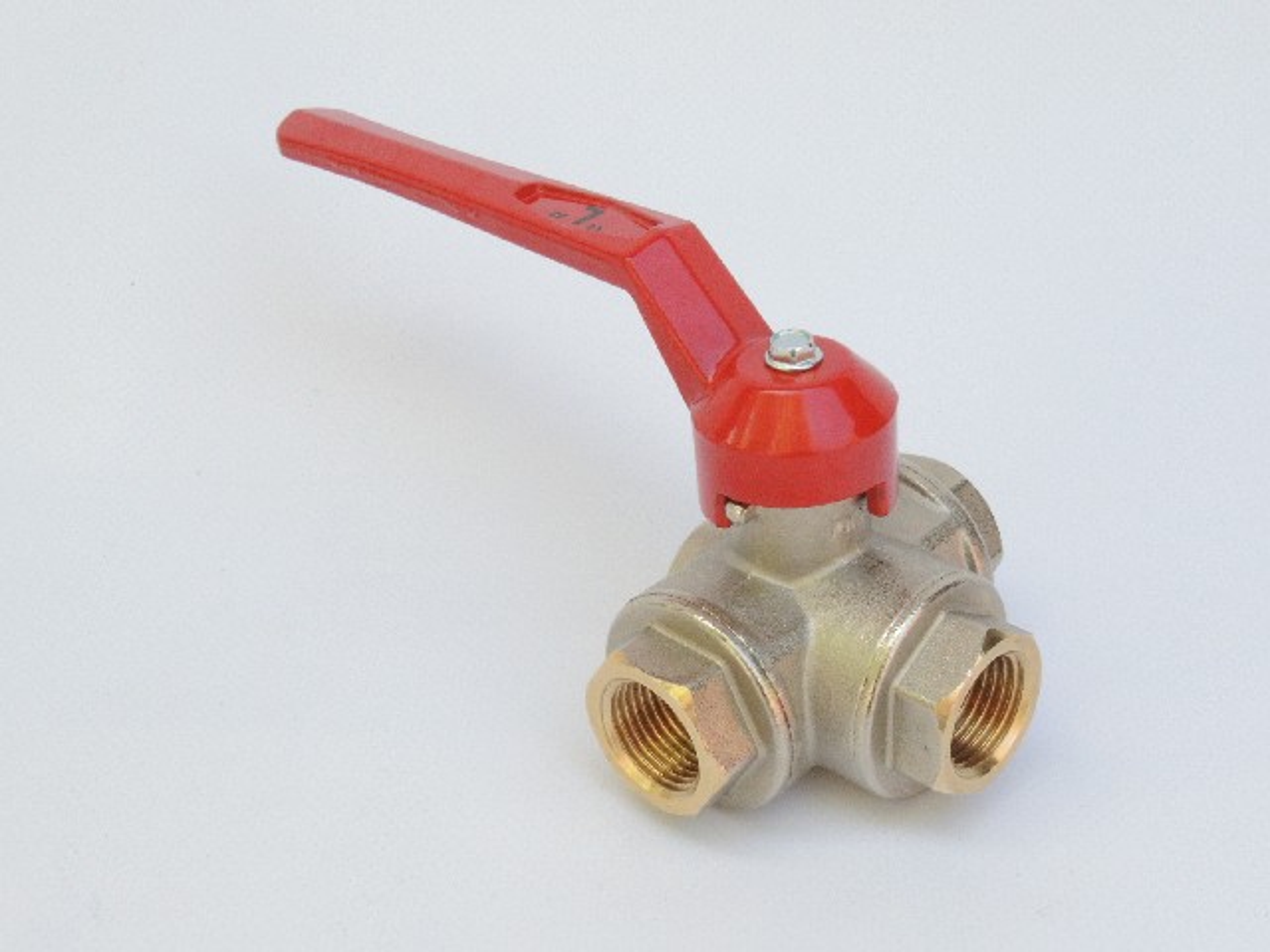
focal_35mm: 50
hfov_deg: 38.2
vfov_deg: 29.1
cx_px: 635
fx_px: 1834
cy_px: 476
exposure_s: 1/320
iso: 1600
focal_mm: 11
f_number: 8
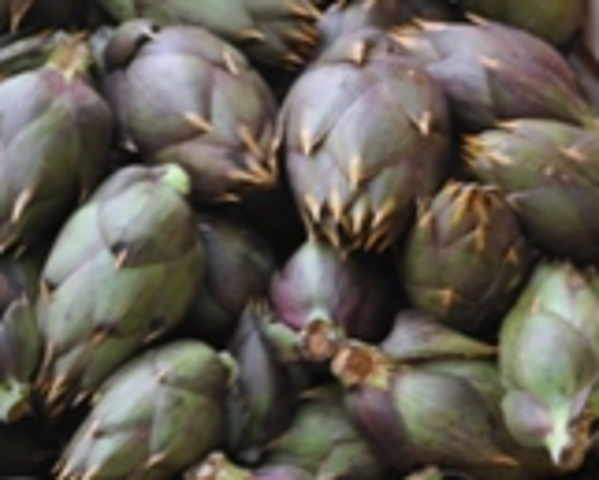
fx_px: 3973
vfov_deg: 6.9
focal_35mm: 224
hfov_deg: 8.6
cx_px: 249
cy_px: 240
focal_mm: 40
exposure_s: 1/125
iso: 320
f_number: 5.6
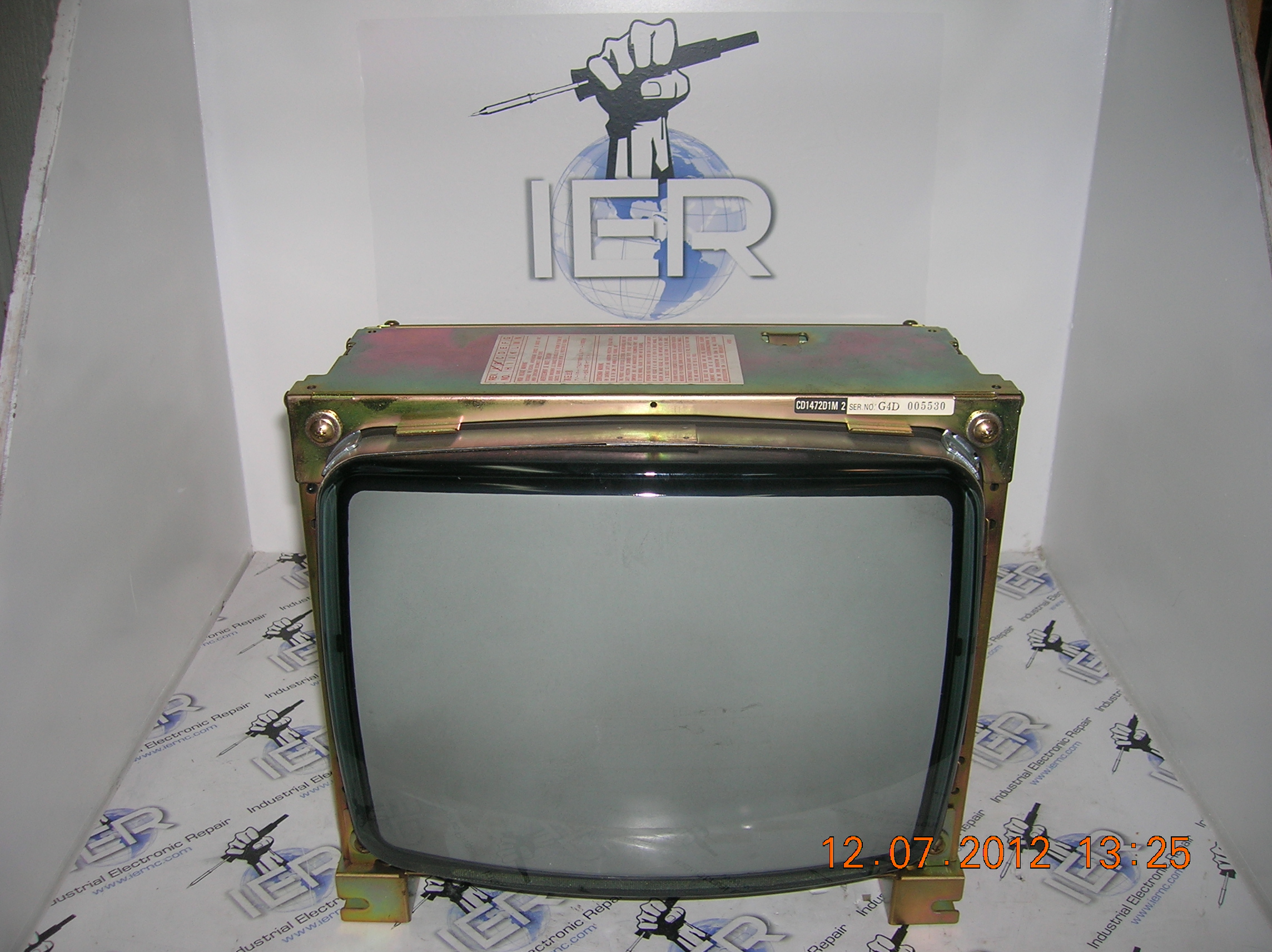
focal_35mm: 34
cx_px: 636
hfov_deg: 54.0
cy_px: 476
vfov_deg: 41.7
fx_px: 1248
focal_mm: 5.7
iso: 50
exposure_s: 1/60.1
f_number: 2.9
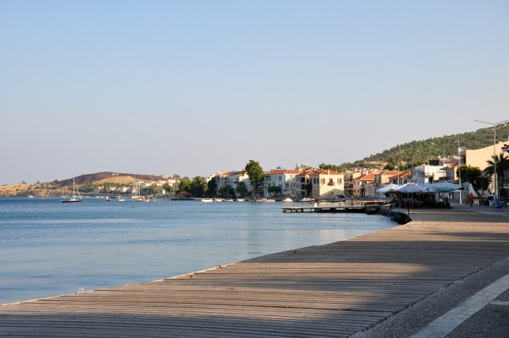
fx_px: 741
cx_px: 254
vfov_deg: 25.7
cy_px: 169
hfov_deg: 37.9
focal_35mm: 52
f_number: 10
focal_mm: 35
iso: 200
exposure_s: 1/200
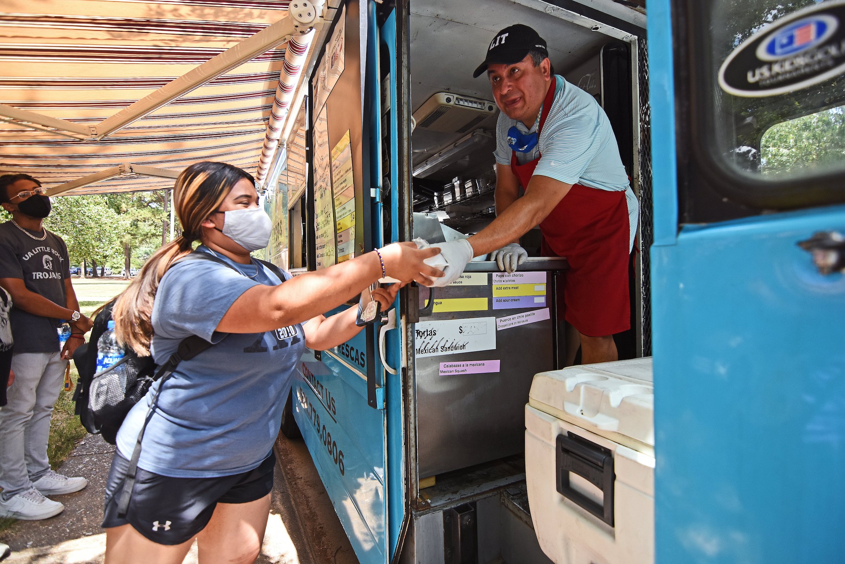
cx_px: 422
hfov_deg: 95.0
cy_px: 282
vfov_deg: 72.1
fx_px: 387
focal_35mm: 16
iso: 500
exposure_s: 1/1000
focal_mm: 11
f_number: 2.8
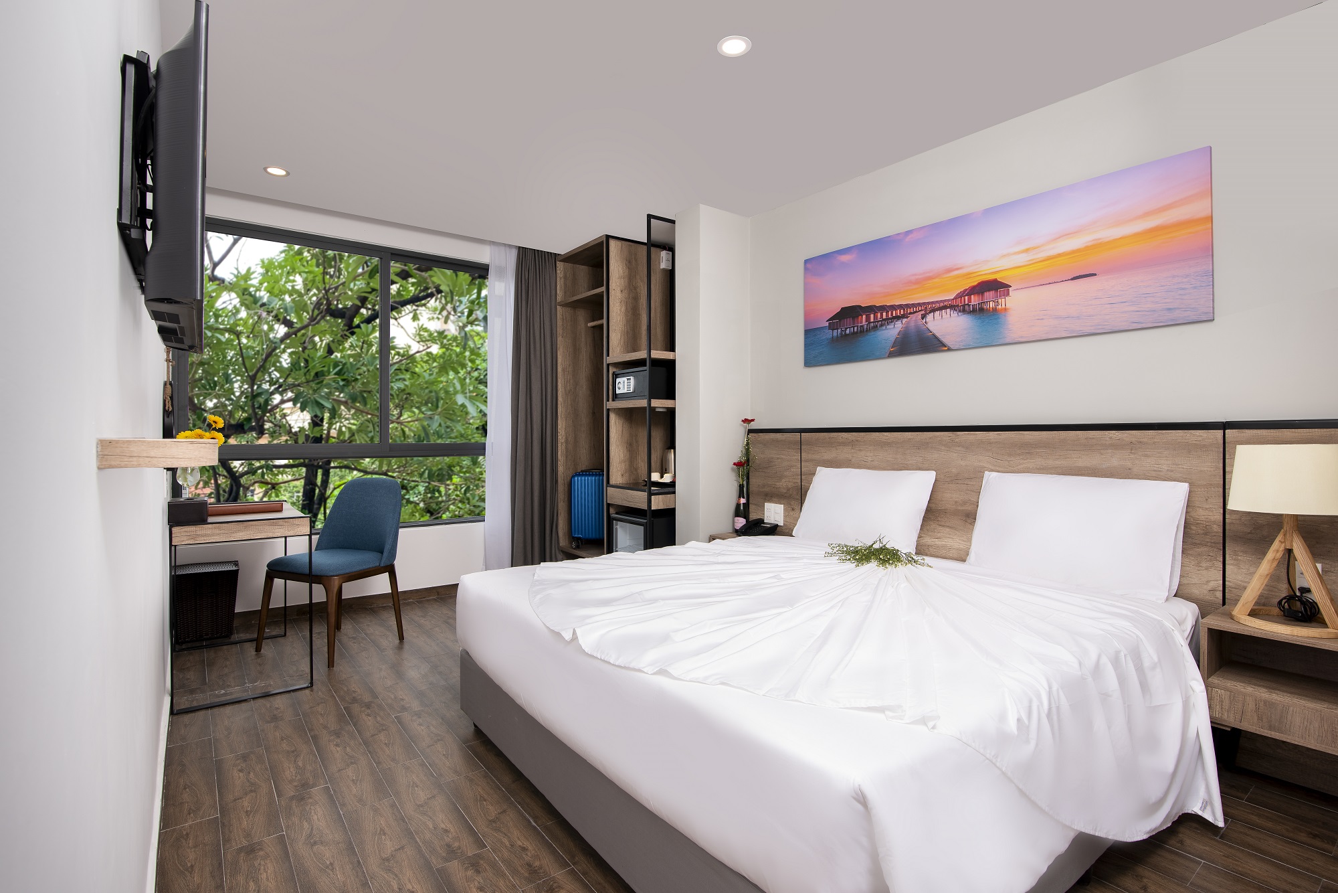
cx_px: 669
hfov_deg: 96.7
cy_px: 446
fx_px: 595
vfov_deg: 73.8
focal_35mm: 16
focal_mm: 16
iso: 100
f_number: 8
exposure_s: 1/30
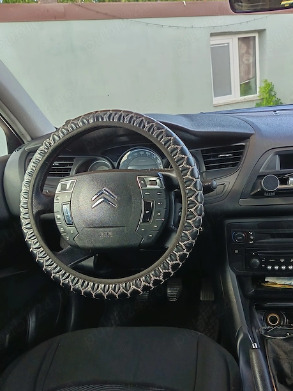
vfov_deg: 53.5
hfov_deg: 41.7
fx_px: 384
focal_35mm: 34
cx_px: 169
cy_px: 238
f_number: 1.75
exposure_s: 1/50
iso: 752
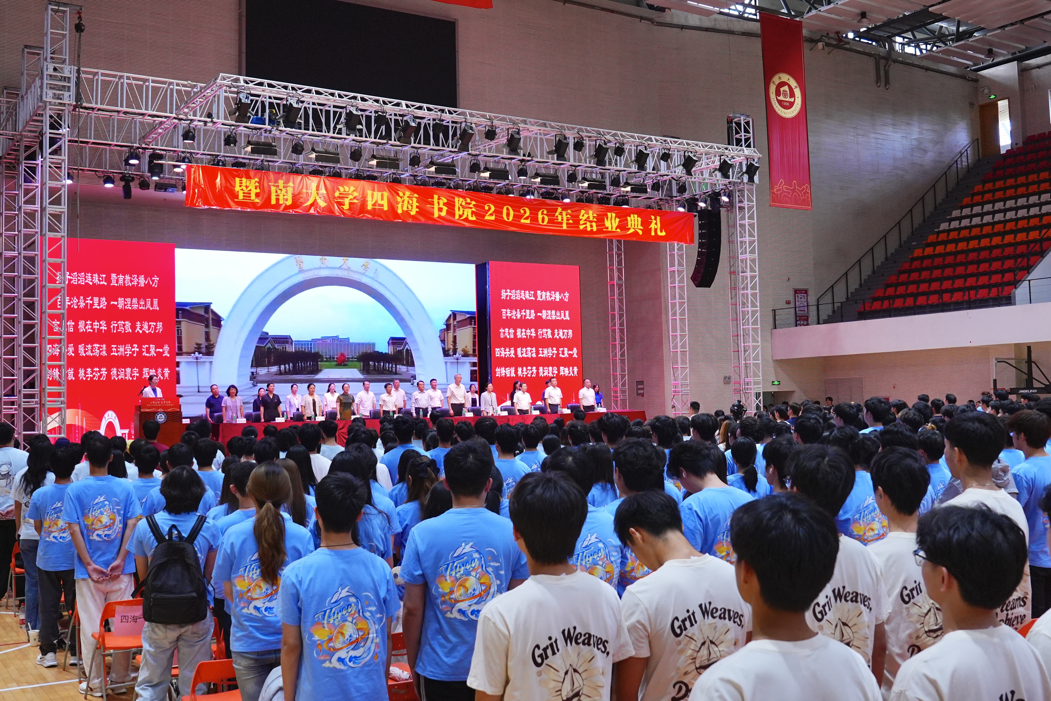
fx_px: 1051
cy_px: 350
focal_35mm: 36
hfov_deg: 53.1
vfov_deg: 36.9
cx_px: 526
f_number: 6.3
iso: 1250
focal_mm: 24
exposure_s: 1/160
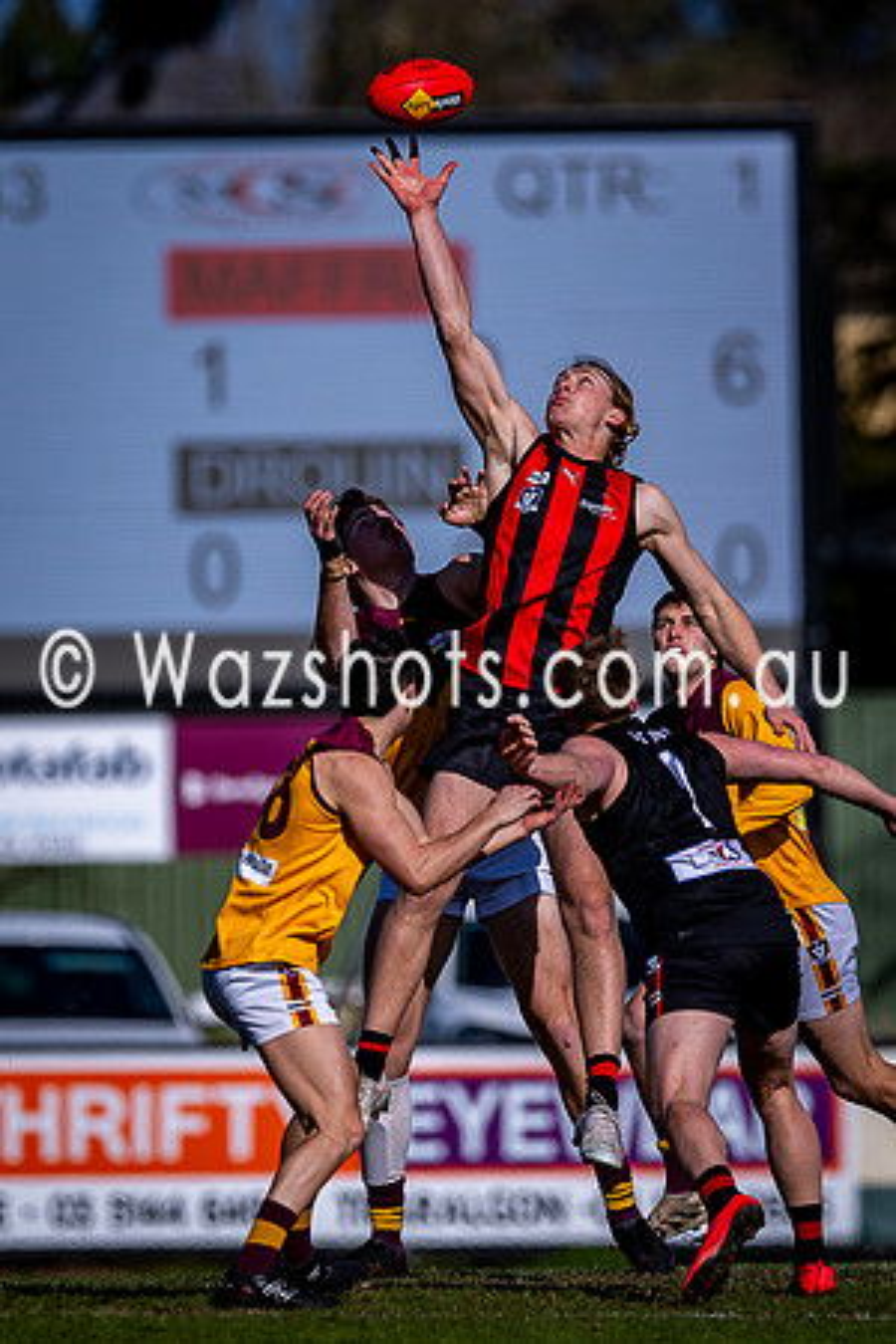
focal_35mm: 989
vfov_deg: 2.1
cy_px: 521
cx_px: 432
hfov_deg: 1.4
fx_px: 36924
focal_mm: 500
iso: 110
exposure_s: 1/2500
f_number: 4
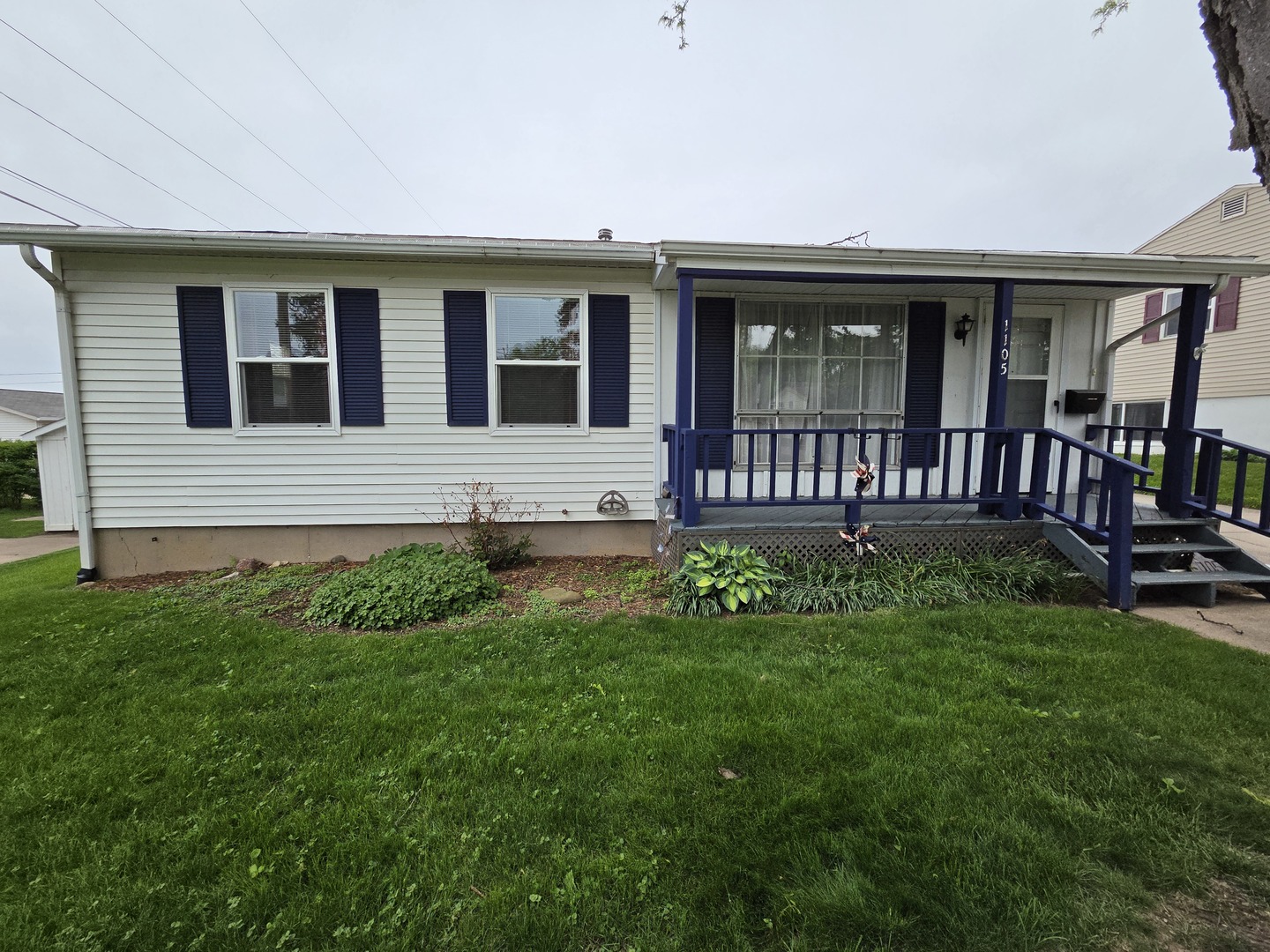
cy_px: 476
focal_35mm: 13
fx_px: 477
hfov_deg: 106.2
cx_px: 635
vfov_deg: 89.9
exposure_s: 1/3608
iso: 100
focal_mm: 2.2
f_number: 2.2
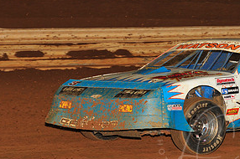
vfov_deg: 6.4
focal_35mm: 213
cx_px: 207
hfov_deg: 9.6
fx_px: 1418
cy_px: 62
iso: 800
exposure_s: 1/320
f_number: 6.3
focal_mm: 105
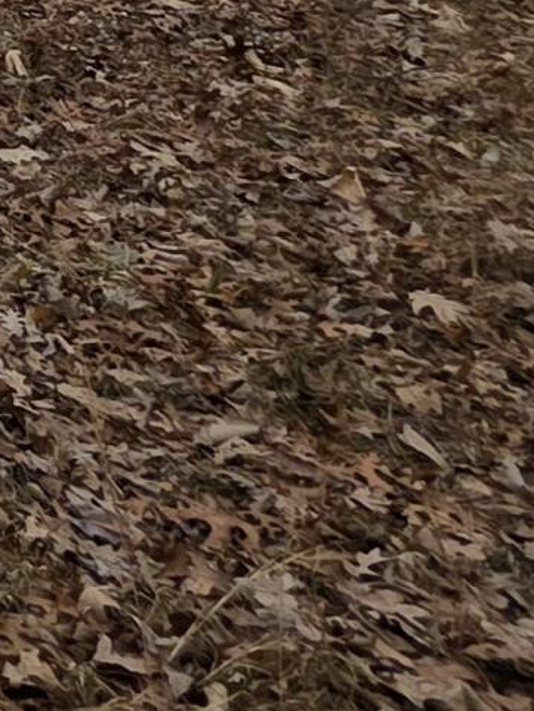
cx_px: -1211
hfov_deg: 10.3
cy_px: -659
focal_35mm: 81
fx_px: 1665
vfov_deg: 17.9
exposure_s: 1/120
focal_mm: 2.2
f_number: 1.9
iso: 32
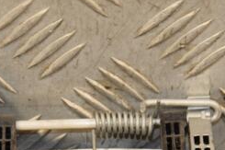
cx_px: 104
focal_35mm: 312
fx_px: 1950
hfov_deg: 6.6
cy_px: 161
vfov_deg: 4.4
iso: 800
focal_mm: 85
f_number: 5.6
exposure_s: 1/100
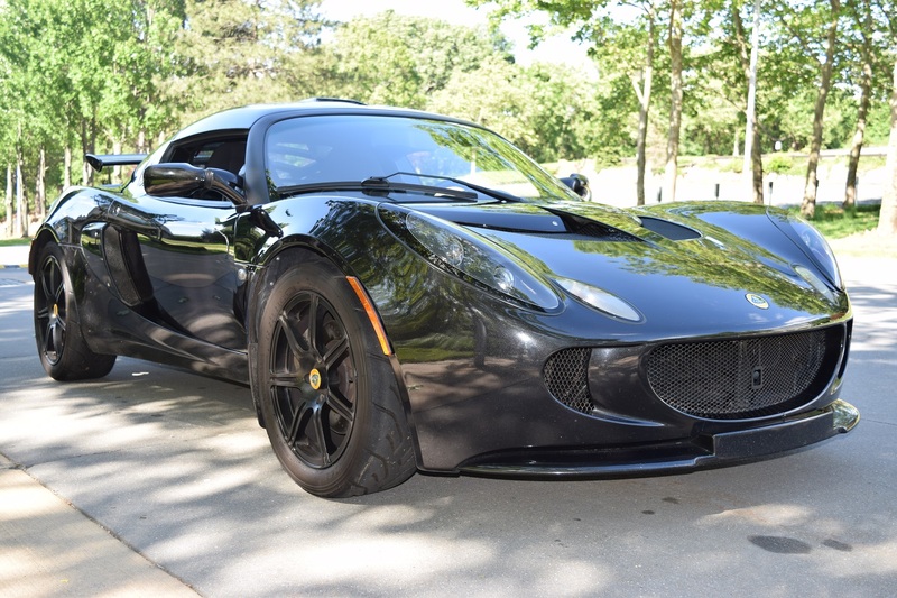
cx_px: 448
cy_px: 299
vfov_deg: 33.0
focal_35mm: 40
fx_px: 1009
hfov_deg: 47.9
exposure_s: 1/125
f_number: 5.6
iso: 180
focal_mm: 27
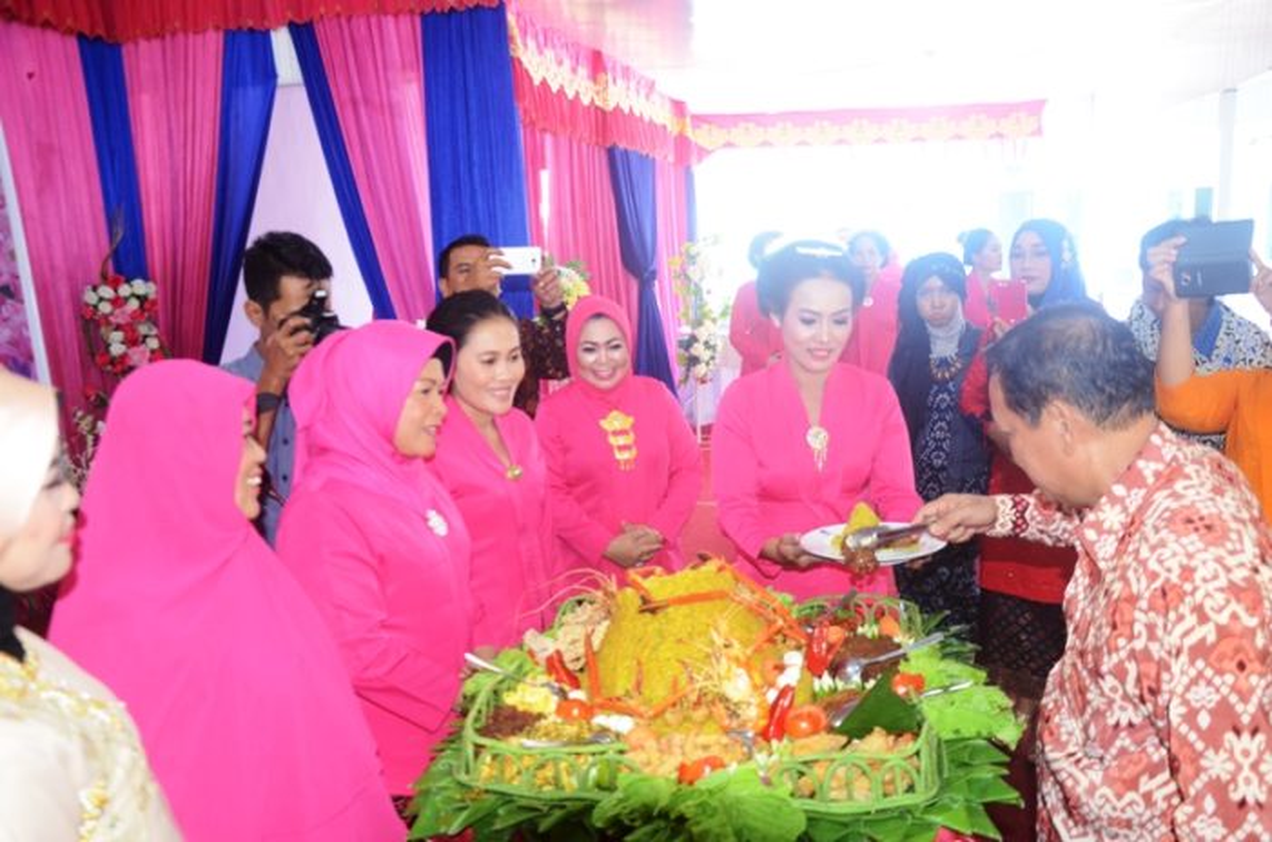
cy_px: 421
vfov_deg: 41.5
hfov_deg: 59.6
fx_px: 1110
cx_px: 636
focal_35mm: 32
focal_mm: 21
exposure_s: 1/60
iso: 800
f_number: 4.5
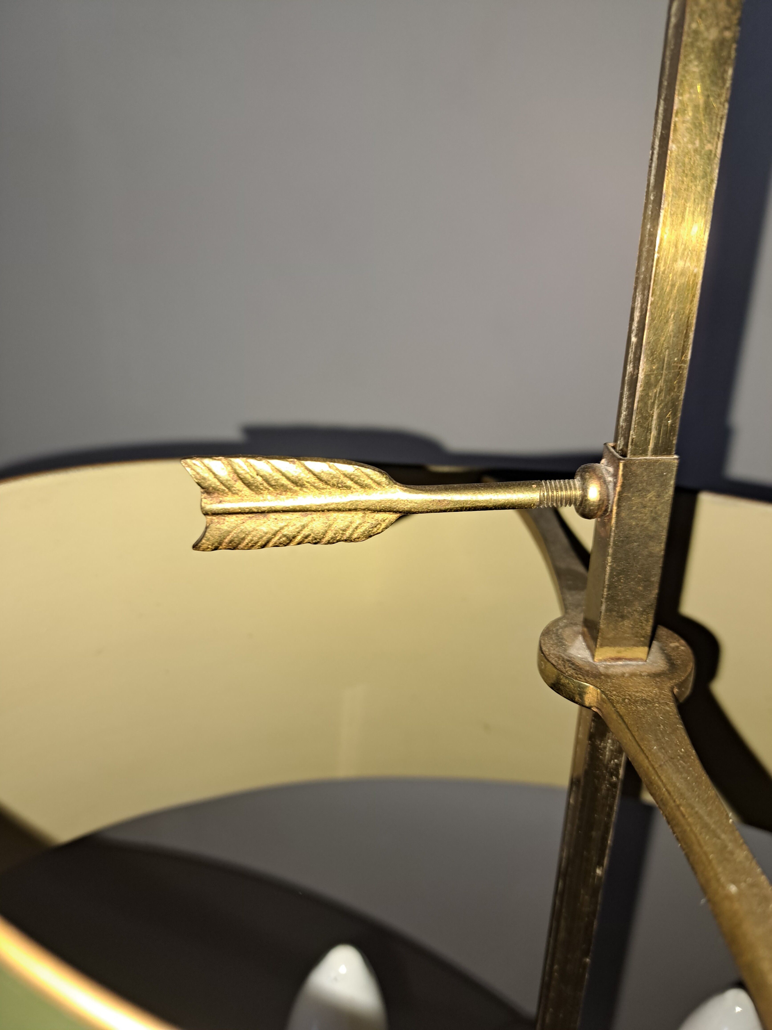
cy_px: 515
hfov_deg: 56.8
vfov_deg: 71.6
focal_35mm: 24
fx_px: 714
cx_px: 386
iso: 80
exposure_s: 1/50
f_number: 1.8
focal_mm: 5.23
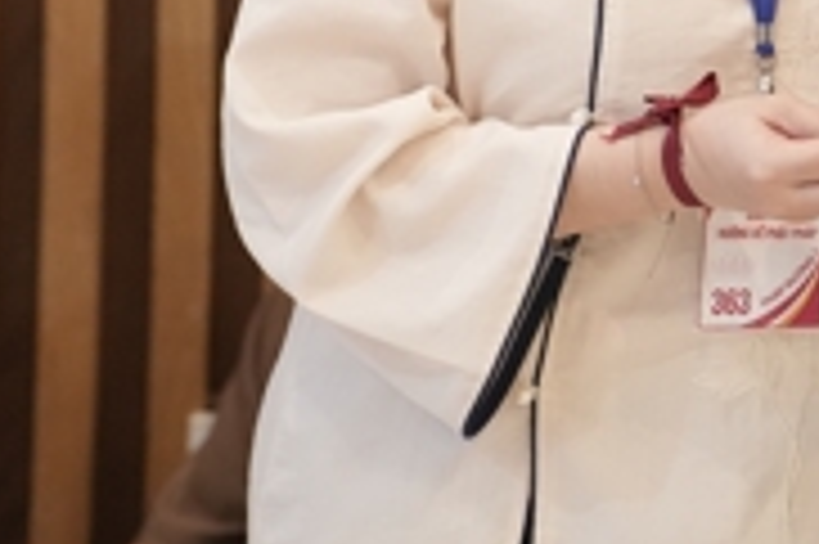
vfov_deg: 7.6
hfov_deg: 11.1
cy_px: -393
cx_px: 1400
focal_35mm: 175
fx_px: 3978
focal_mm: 49
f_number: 4
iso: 5000
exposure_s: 1/125
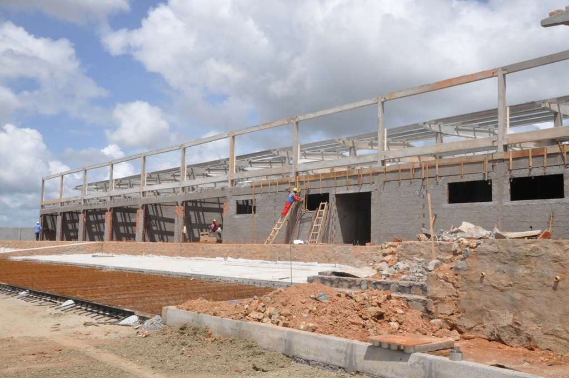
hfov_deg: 53.2
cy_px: 189
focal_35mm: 36
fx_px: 568
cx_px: 284
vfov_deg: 36.8
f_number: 18
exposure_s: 1/1250
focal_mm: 24
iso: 2000
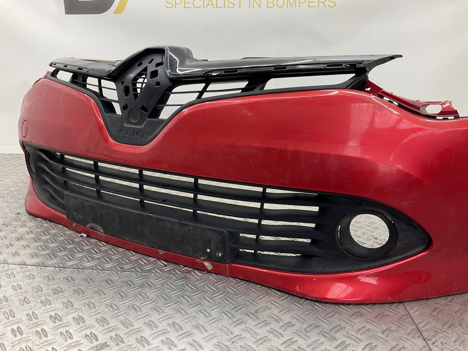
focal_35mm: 29
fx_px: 392
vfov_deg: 48.2
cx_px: 234
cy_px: 176
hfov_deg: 61.7
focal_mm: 3
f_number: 1.8
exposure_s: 1/120
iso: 50
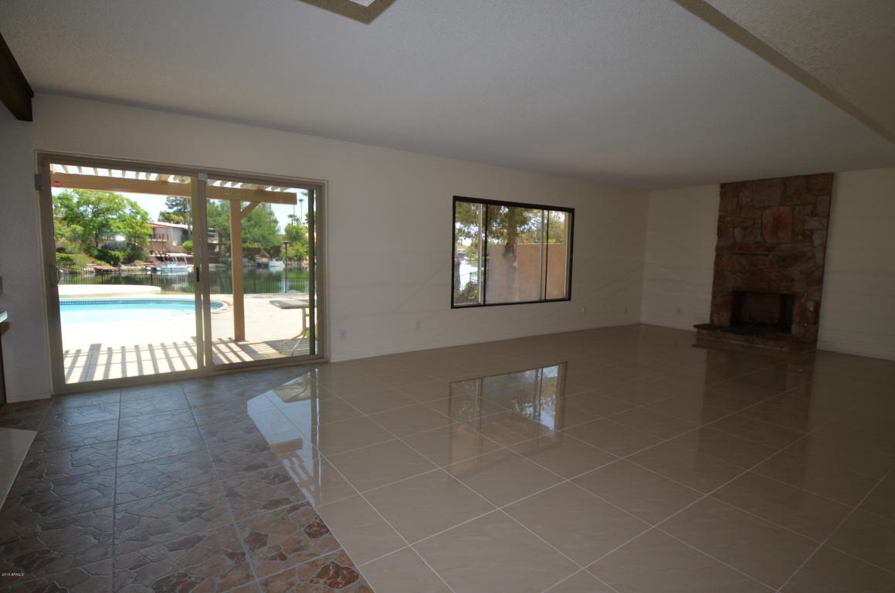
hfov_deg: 90.1
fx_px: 447
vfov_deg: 67.2
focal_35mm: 18
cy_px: 296
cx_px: 448
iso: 100
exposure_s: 1/125
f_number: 5.6
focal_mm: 12
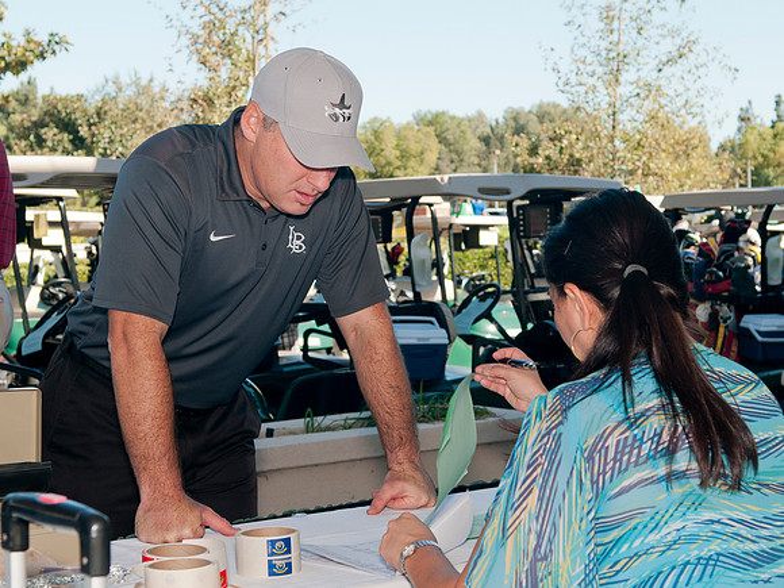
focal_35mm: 61
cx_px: 363
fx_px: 1378
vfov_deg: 24.1
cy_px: 311
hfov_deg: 31.7
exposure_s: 1/125
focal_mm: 35
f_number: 5.6
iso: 200
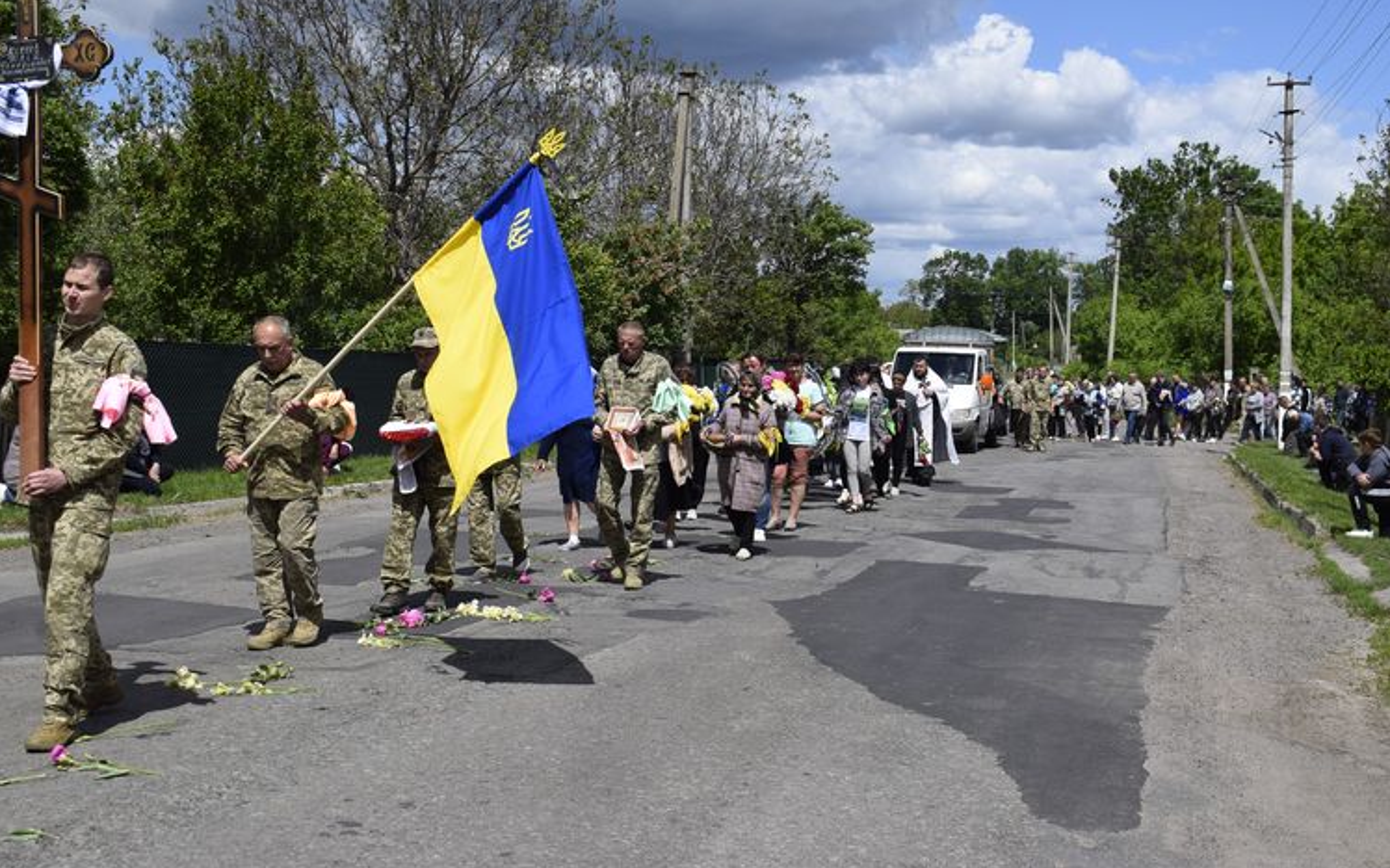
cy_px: 431
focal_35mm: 46
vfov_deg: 28.0
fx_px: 1742
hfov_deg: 43.5
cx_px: 695
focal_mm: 30
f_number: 11
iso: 200
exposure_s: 1/500
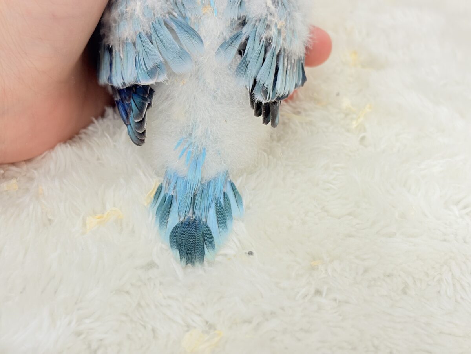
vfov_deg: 28.0
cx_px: 236
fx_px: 708
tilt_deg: -37.1
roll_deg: -3.7
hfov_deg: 36.8
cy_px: 177
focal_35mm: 52
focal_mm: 5.96
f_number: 1.6
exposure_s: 1/100
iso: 80
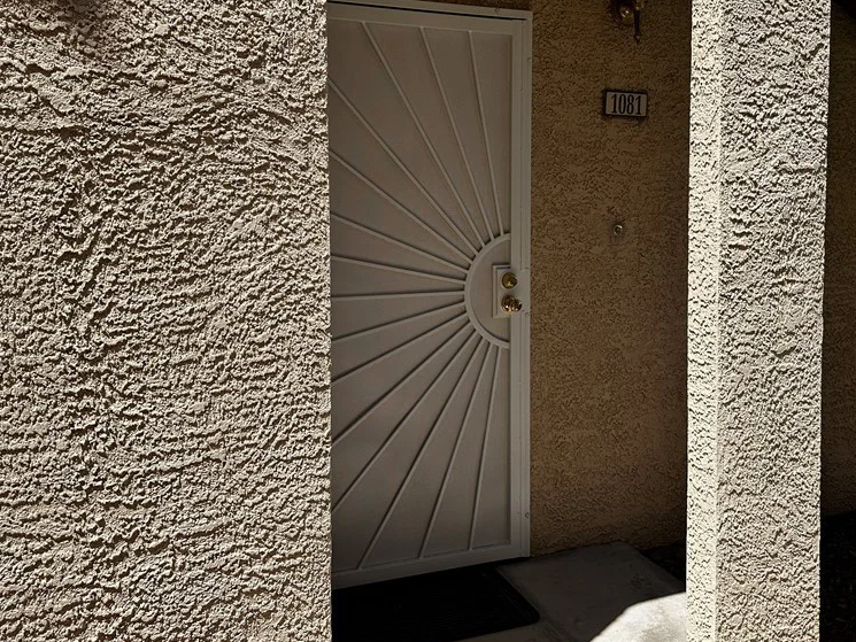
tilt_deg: -2.9
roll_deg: +0.3
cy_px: 226
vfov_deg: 42.5
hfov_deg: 55.3
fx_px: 816
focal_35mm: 33
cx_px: 439
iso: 80
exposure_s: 1/3861
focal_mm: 6.86
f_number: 1.78
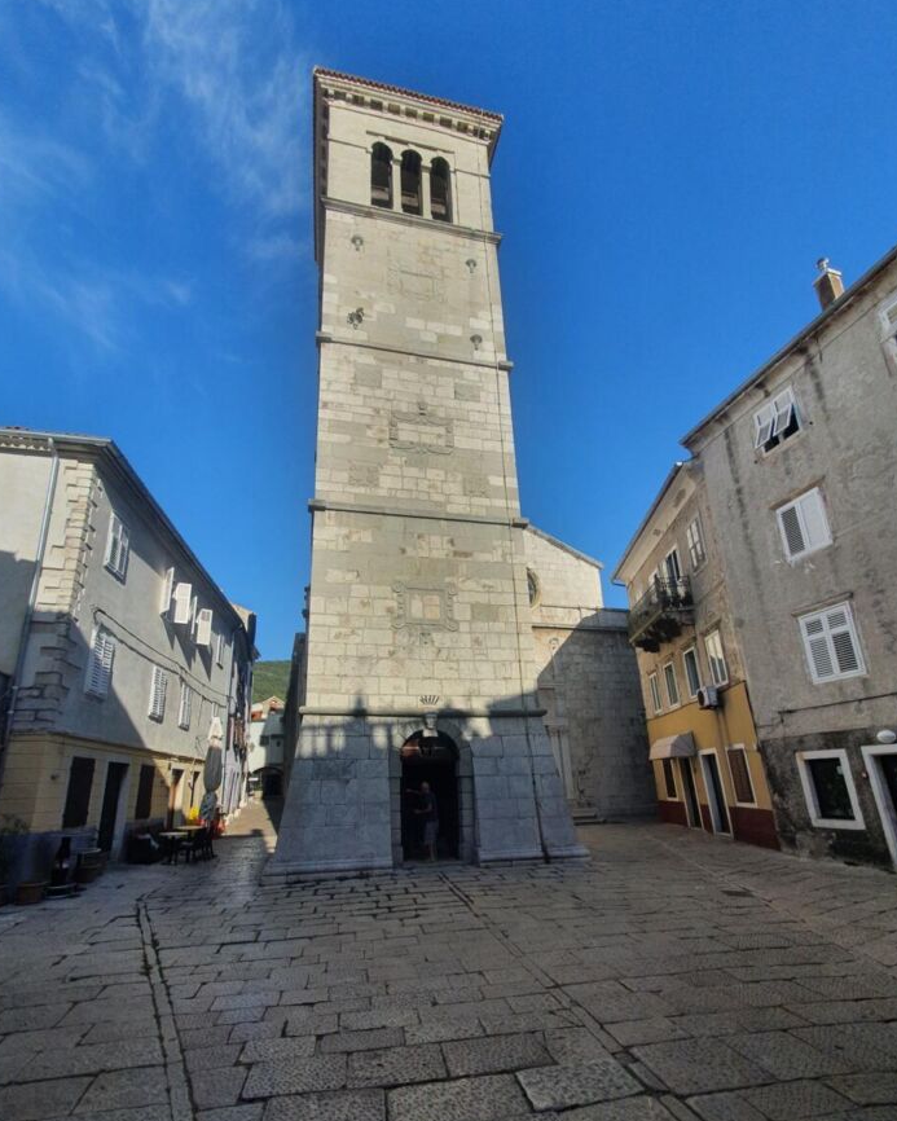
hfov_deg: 84.0
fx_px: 498
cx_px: 439
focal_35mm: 15
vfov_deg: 96.3
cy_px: 633
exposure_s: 1/1464
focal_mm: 1.8
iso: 50
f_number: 2.2
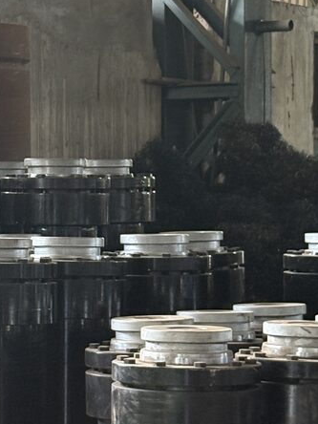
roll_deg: -0.1
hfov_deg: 9.5
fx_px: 1911
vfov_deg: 12.6
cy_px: 143
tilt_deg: +1.8
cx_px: 58
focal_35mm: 156
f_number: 1.6
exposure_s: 1/33
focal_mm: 5.96
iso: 160
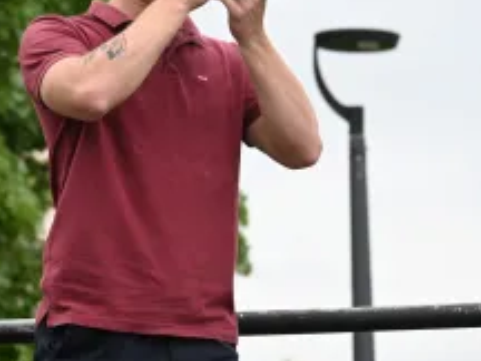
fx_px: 4182
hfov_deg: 6.6
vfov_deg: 4.9
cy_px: 119
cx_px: 136
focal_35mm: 301
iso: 280
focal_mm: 110
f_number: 5
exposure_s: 1/250
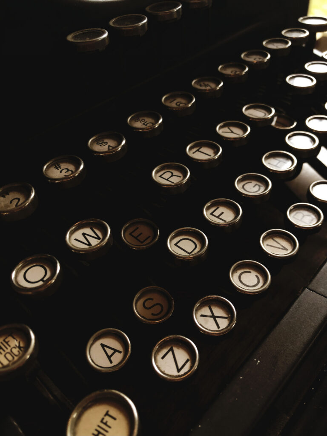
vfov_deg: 63.4
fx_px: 353
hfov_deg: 49.7
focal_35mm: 28
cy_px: 218
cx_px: 164
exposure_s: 1/30
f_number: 1.8
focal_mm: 3.99
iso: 32
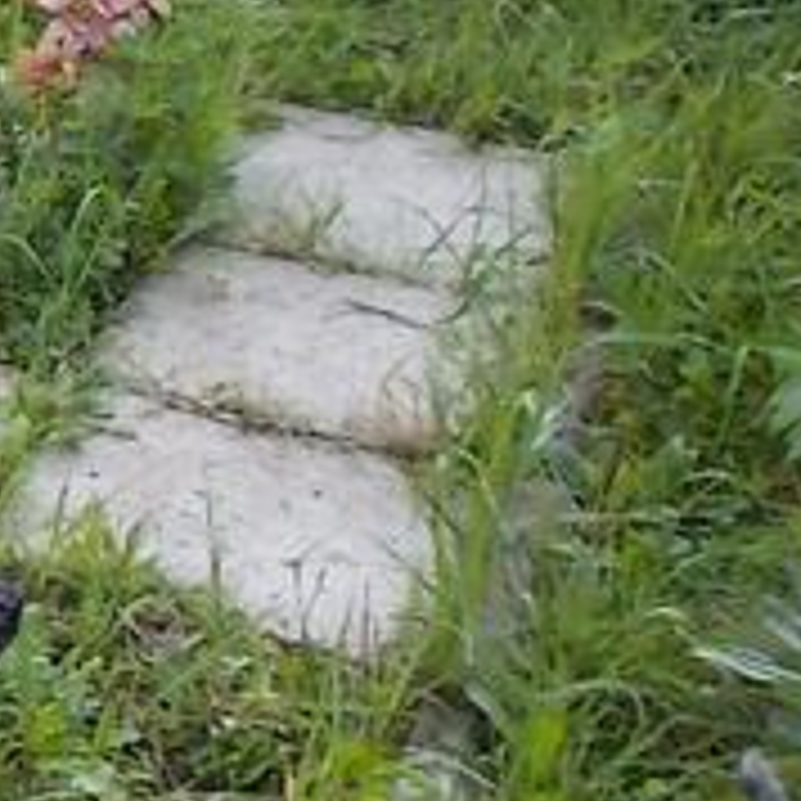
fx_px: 2696
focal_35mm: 103
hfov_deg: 14.4
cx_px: -729
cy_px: 256
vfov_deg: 16.9
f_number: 3.2
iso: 80
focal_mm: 4.6
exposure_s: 1/250
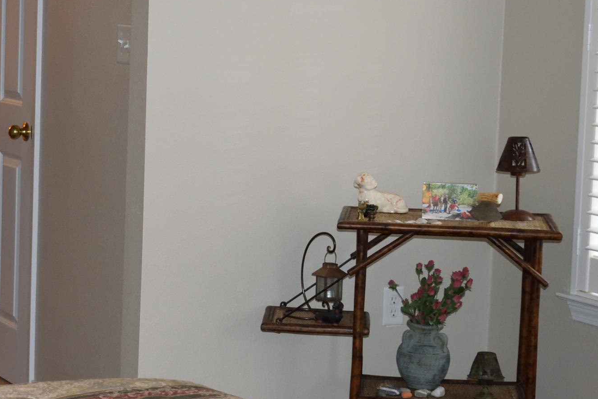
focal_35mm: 108
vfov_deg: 12.7
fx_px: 1794
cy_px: 199
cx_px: 129
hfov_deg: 18.8
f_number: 5
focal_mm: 32
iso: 800
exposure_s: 1/100
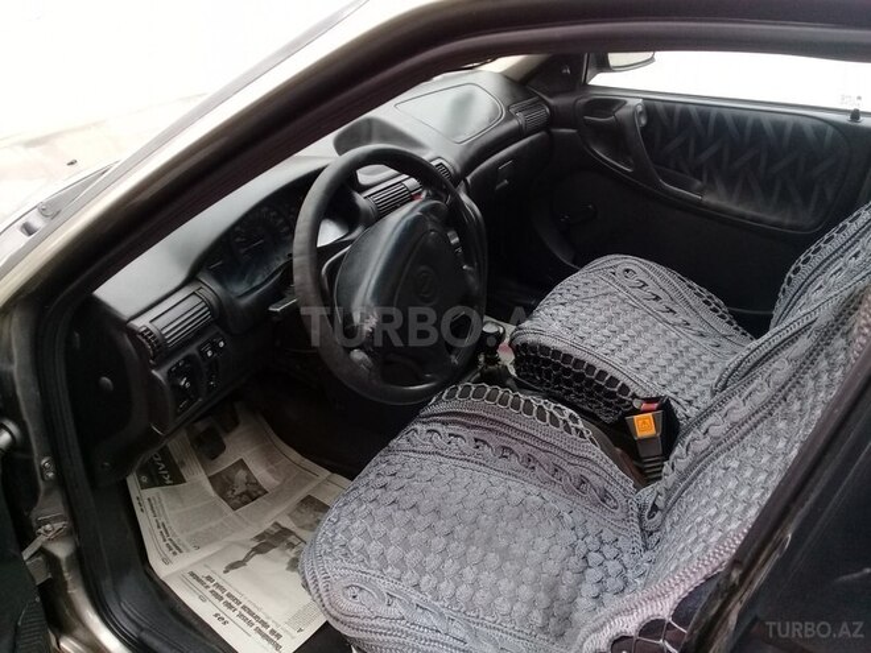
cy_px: 326
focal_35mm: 31
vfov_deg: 45.4
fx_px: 780
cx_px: 436
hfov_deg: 58.4
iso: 80
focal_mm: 3.3
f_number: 2.2
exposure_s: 1/100
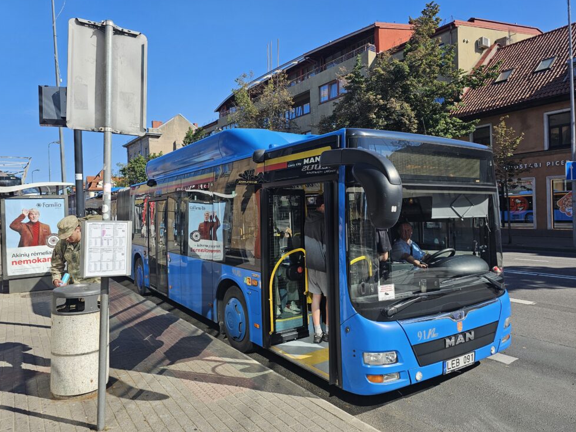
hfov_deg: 71.6
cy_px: 217
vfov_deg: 56.8
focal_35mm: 24
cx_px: 292
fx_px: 399
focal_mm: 6.3
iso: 40
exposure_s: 1/2000
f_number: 1.7
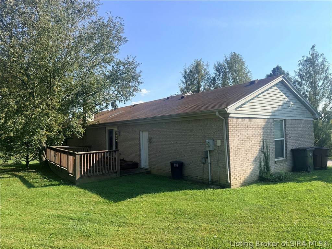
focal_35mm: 24
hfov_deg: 71.6
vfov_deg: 56.8
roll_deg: +1.2
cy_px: 124
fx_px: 230
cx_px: 166
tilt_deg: +2.1
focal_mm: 6.76
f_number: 1.78
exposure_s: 1/3279
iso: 80
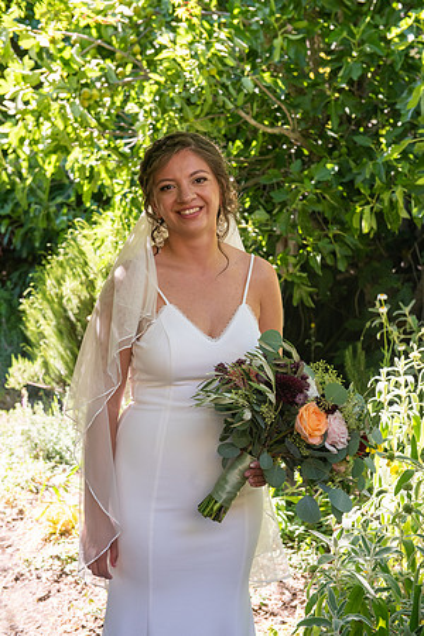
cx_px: 212
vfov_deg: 33.4
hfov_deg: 22.6
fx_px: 1060
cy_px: 318
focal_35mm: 60
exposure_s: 1/320
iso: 640
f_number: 5
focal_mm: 60
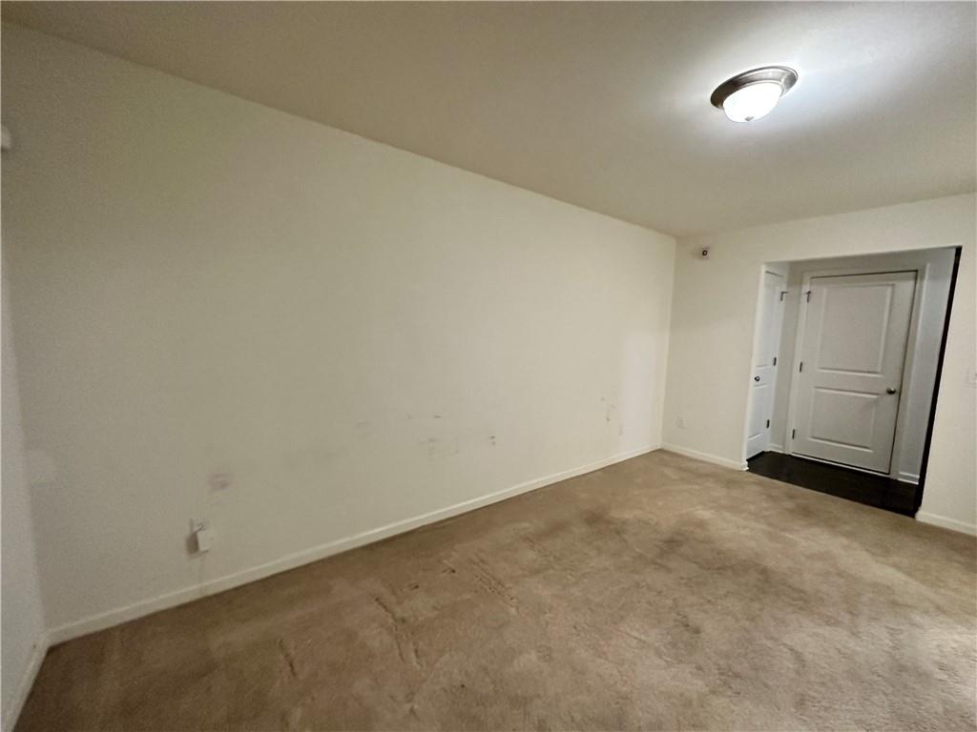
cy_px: 366
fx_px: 395
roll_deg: -2.0
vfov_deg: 85.7
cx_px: 488
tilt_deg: -6.5
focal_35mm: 14
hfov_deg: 102.1
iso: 800
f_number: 2.2
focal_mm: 2.22
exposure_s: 1/60
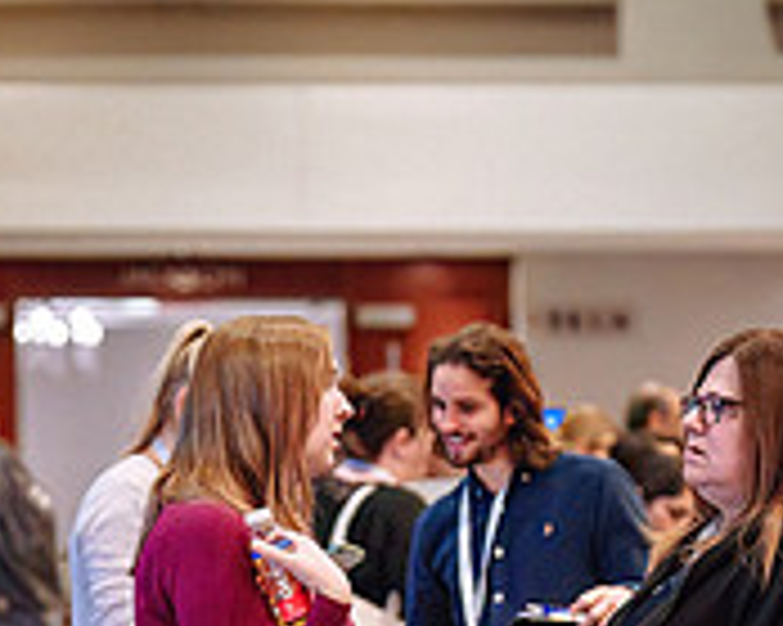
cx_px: 106
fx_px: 3914
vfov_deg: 9.0
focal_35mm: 169
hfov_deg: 11.4
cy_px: 705
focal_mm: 50
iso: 2500
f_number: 1.4
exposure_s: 1/800
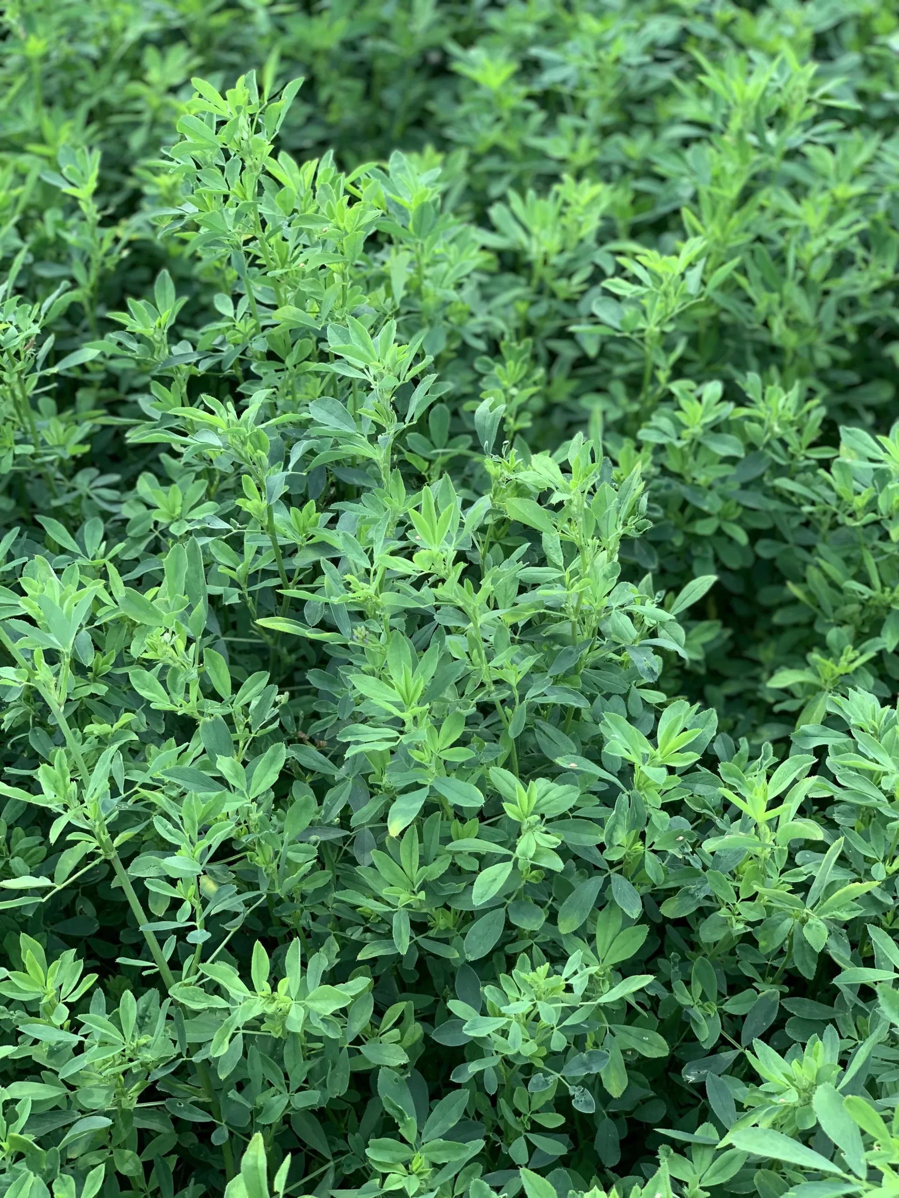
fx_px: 1801
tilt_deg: -53.7
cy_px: 599
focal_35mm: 52
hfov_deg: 28.0
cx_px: 450
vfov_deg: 36.8
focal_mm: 6
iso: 25
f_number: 2.4
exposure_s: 1/122
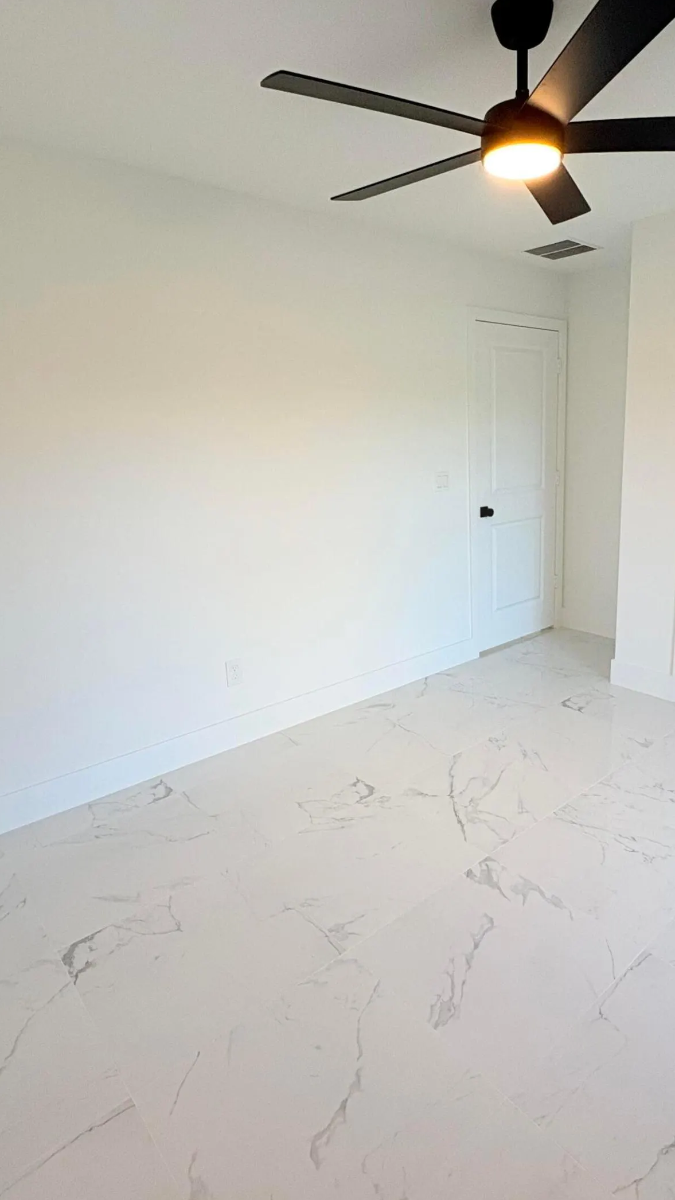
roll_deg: +1.7
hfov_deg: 52.7
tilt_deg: -12.3
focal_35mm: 21
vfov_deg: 83.8
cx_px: 446
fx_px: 668
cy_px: 588
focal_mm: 2.22
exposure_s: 1/125
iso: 80
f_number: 2.2
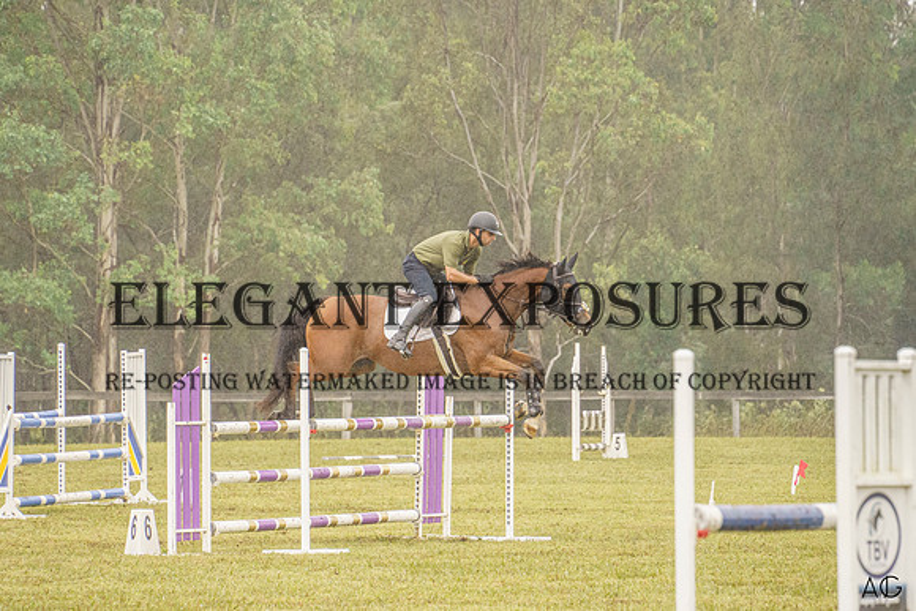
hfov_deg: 8.5
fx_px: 6168
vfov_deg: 5.7
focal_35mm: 242
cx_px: 427
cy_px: 321
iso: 3200
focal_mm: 200
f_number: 5.6
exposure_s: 1/1600
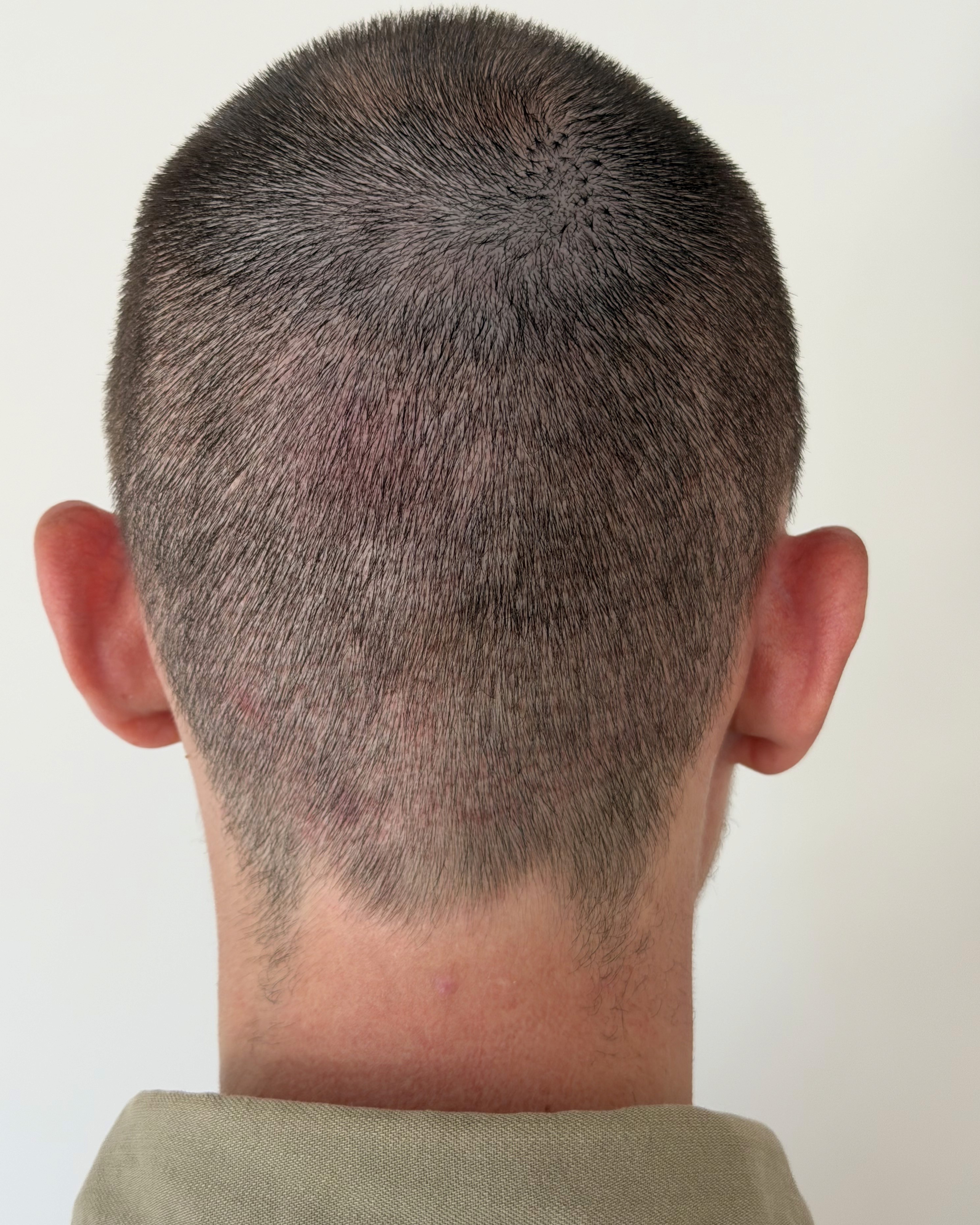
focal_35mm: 51
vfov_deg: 36.7
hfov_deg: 29.7
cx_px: 494
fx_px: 1849
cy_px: 592
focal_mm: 6.76
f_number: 1.78
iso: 100
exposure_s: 1/95
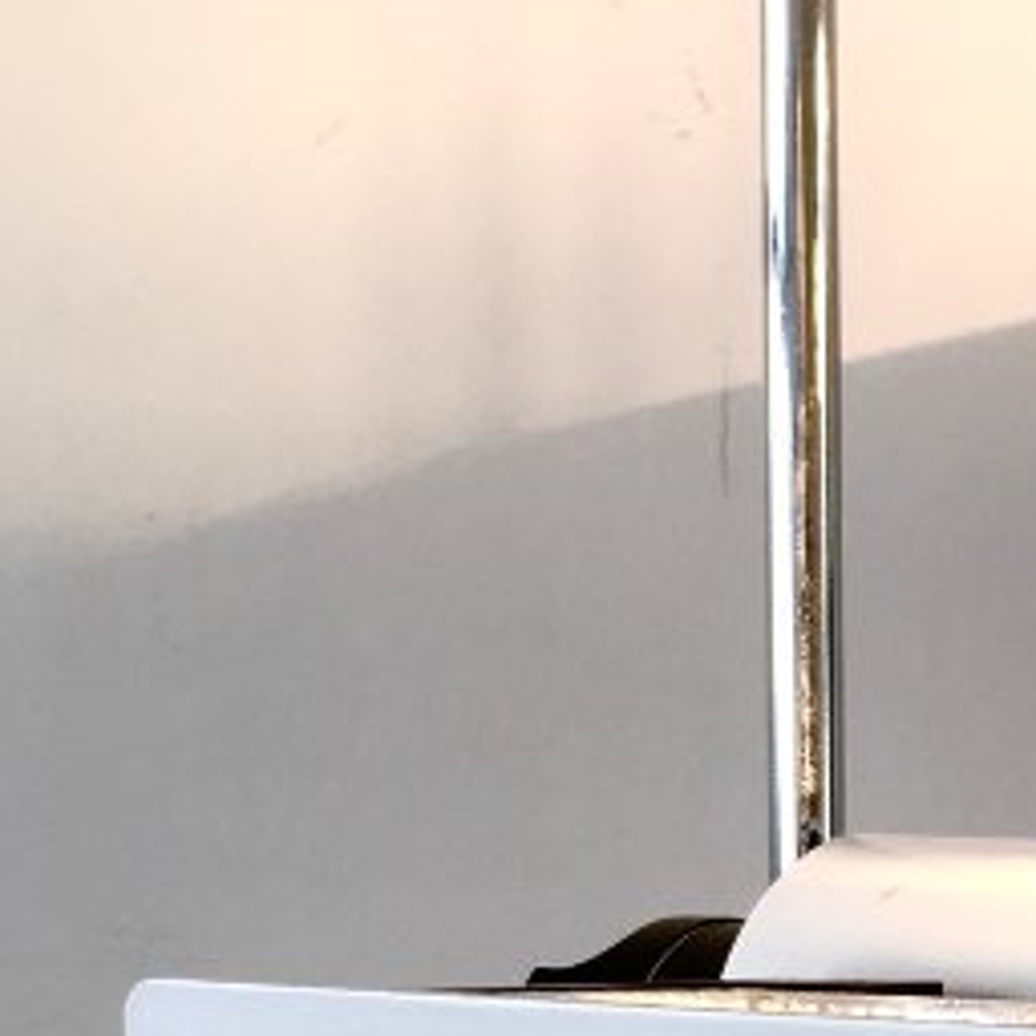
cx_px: 1101
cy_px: 854
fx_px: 4063
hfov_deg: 14.2
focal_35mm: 120
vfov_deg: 14.4
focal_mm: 4.15
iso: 32
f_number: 2.2
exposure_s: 1/100
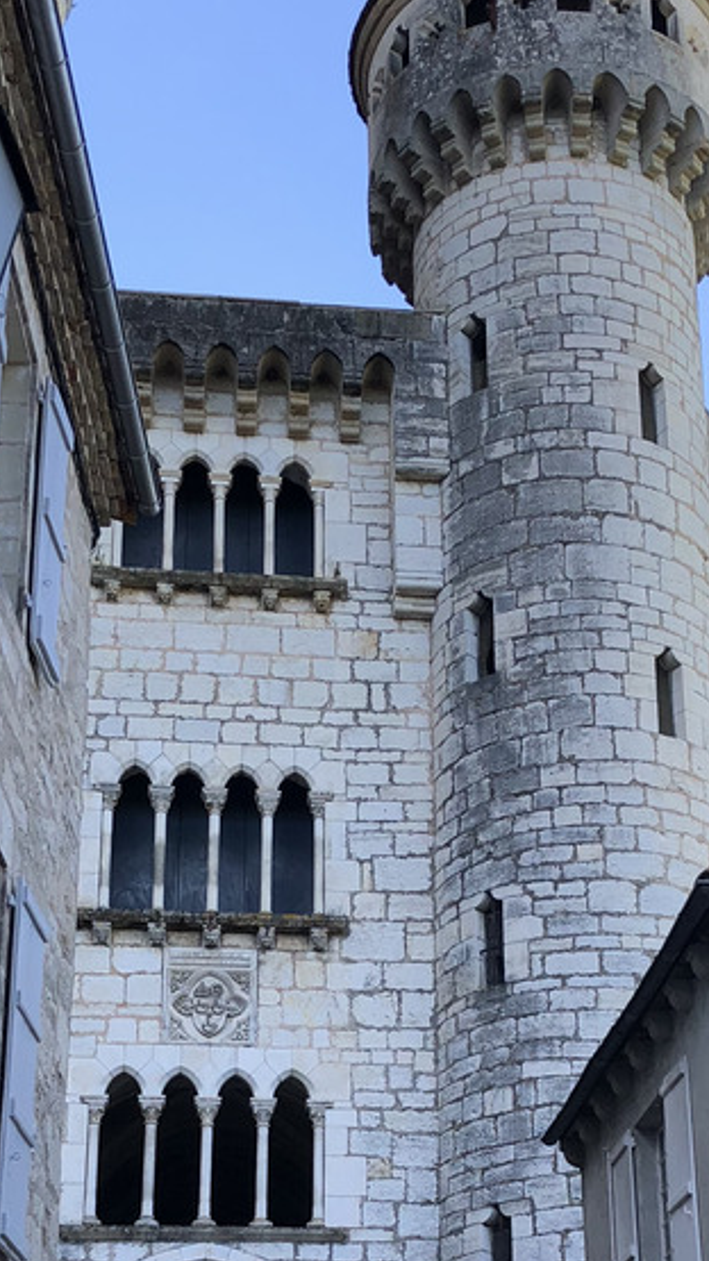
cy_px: 963
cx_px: 425
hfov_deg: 18.2
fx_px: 2207
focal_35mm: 66
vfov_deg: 31.3
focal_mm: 4
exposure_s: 1/310
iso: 20
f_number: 1.8
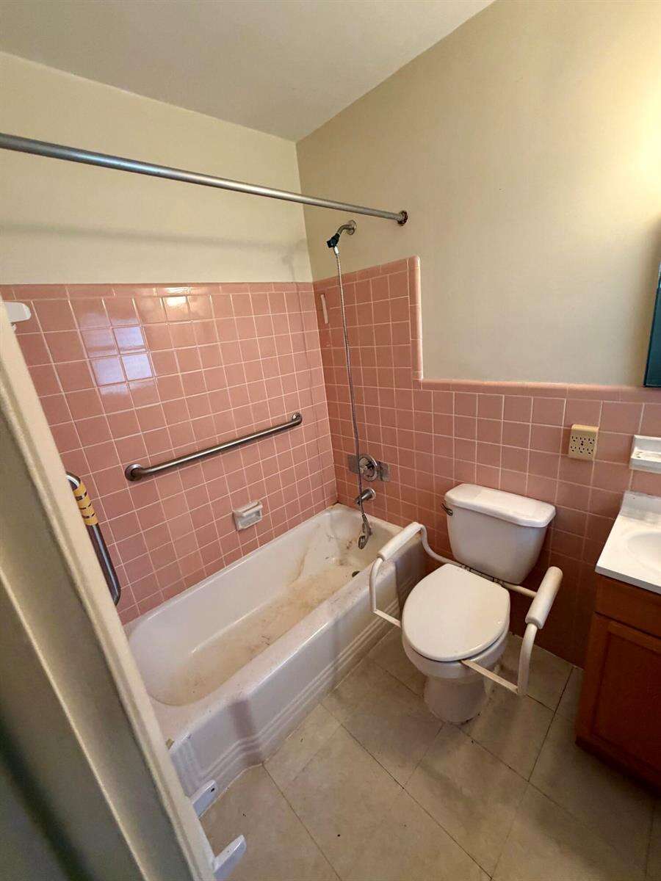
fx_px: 356
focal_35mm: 14
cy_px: 440
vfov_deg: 102.1
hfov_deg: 85.7
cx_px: 330
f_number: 2.2
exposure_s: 1/60
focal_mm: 2.22
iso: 320
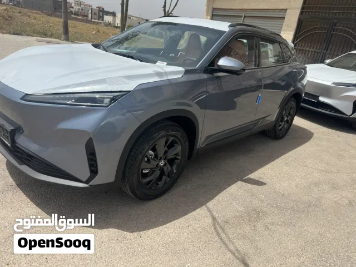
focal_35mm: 26
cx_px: 178
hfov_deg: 67.3
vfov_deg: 53.1
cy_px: 134
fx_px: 267
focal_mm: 5.7
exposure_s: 1/4630
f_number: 1.5
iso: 50
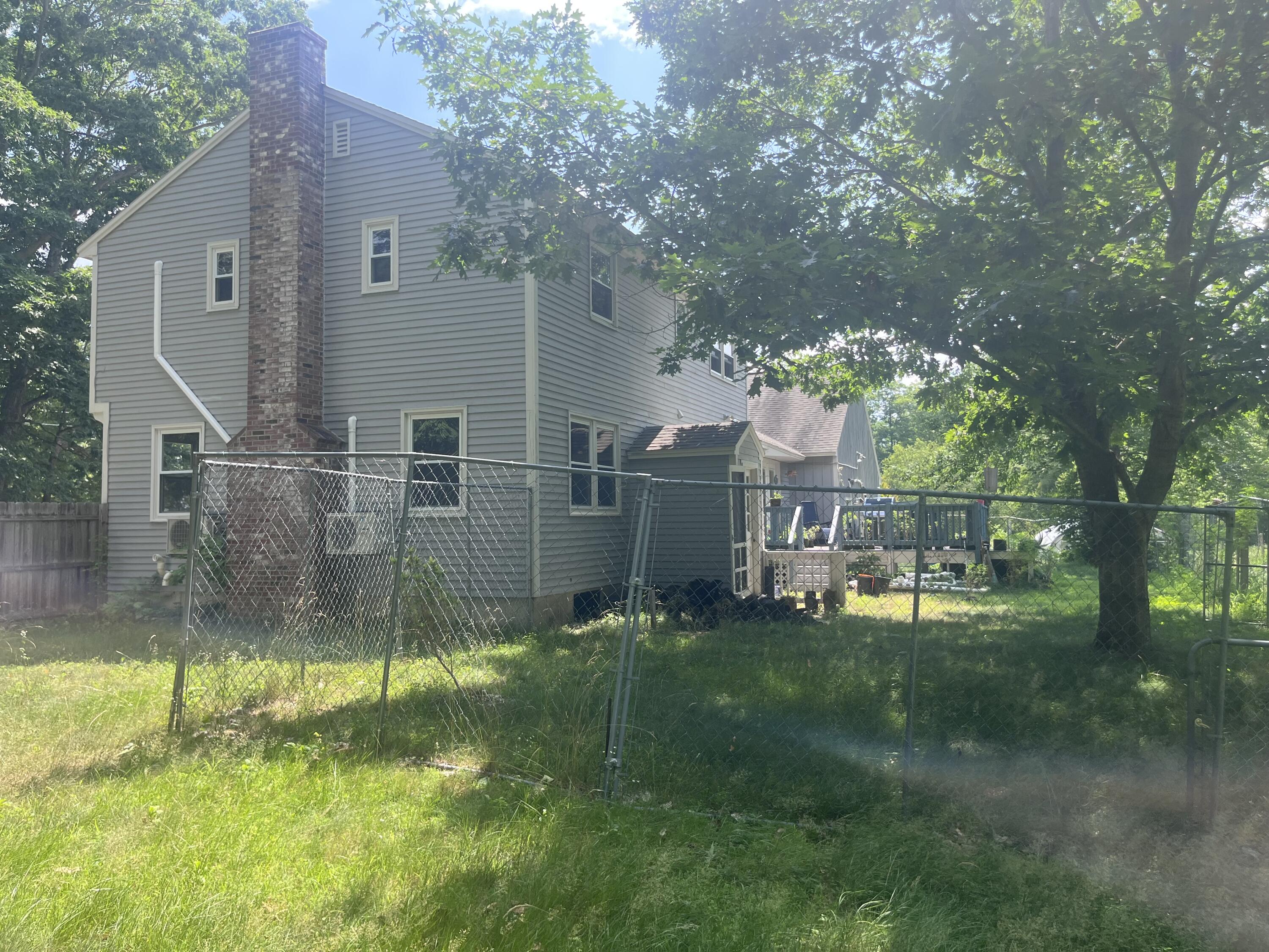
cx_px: 634
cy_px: 476
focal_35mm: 26
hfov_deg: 67.3
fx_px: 953
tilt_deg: +3.7
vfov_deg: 53.1
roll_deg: -0.7
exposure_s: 1/827
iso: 50
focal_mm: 5.1
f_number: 1.6
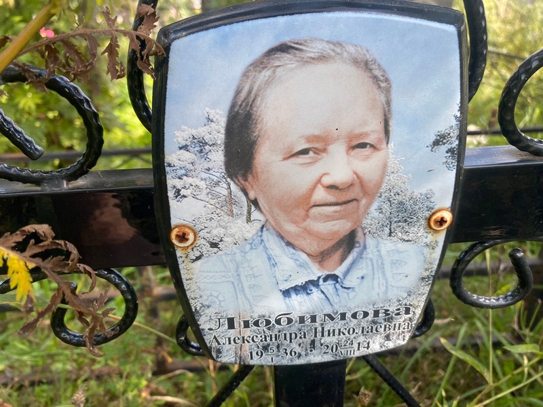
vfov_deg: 53.1
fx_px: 408
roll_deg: +0.9
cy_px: 204
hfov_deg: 67.3
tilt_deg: -30.3
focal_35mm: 26
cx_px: 272
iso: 32
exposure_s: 1/560
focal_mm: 4.25
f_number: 1.8
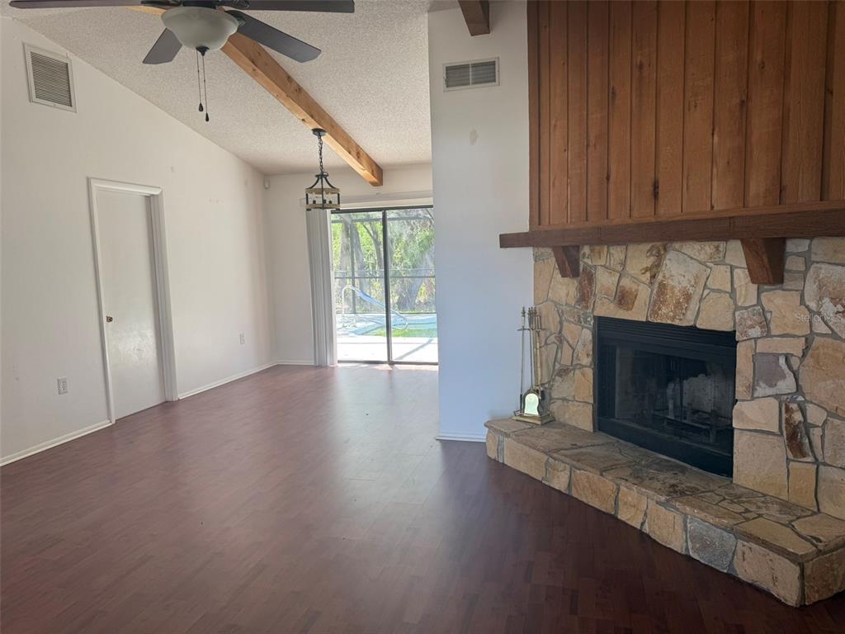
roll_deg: +2.5
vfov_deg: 56.8
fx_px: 586
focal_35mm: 24
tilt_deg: -5.8
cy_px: 317
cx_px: 422
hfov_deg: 71.6
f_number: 1.78
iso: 64
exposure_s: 1/121
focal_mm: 6.76
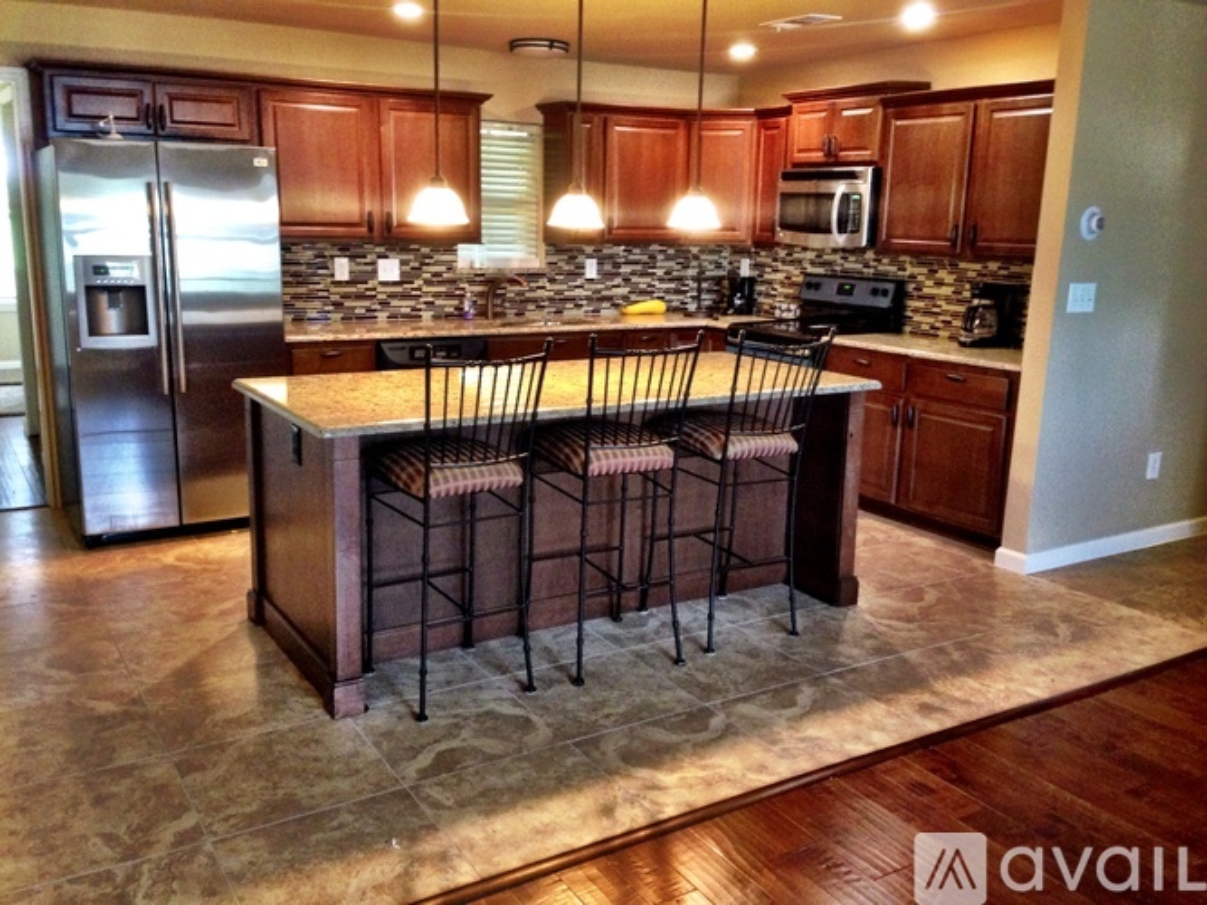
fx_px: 1150
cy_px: 452
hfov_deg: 55.4
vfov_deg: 42.9
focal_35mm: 33
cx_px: 604
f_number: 2.4
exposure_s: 1/20
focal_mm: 4.12
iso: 320
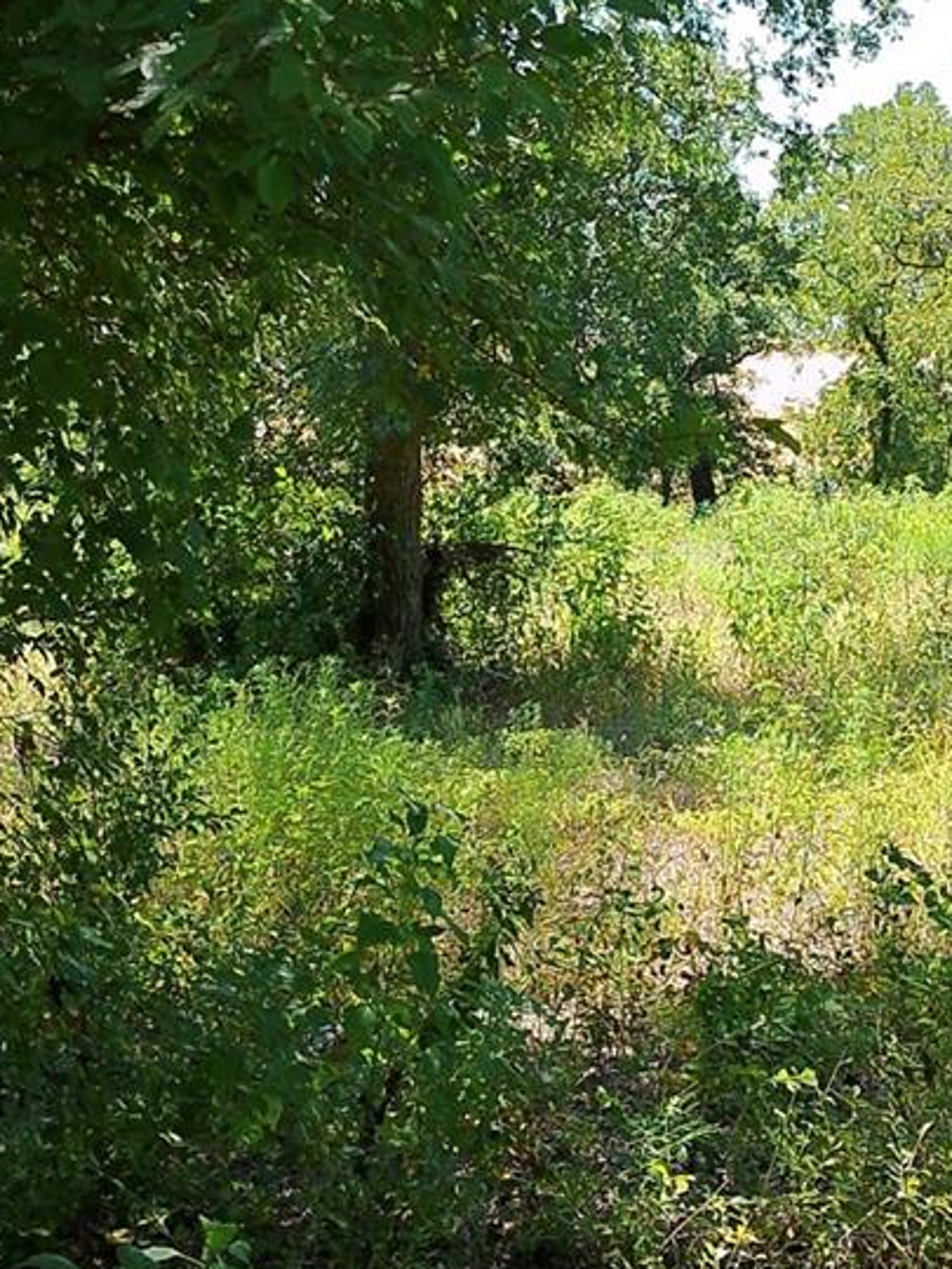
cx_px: 773
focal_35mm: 74
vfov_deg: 26.1
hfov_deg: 19.7
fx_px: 2714
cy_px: 390
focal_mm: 6.8
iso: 100
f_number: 2
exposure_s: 1/558
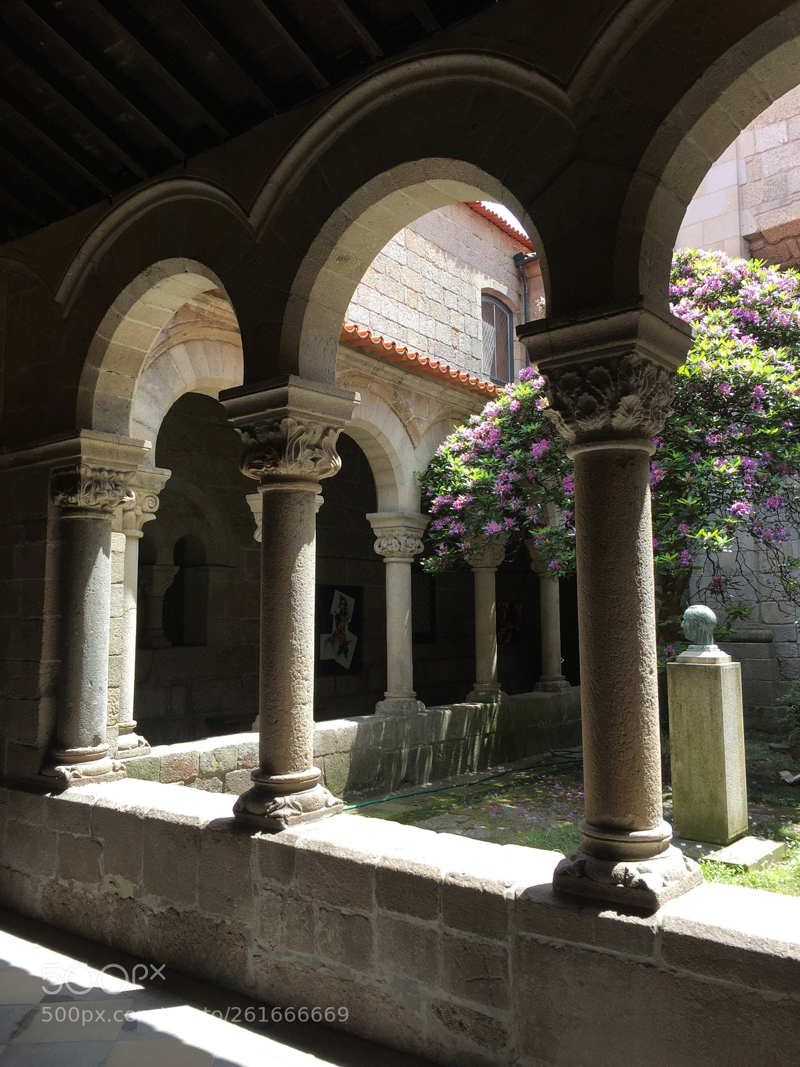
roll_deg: +1.0
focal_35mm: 29
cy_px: 534
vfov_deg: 61.7
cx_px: 400
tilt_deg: +7.0
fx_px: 894
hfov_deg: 48.2
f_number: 2.2
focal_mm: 4.15
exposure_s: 1/370
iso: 32
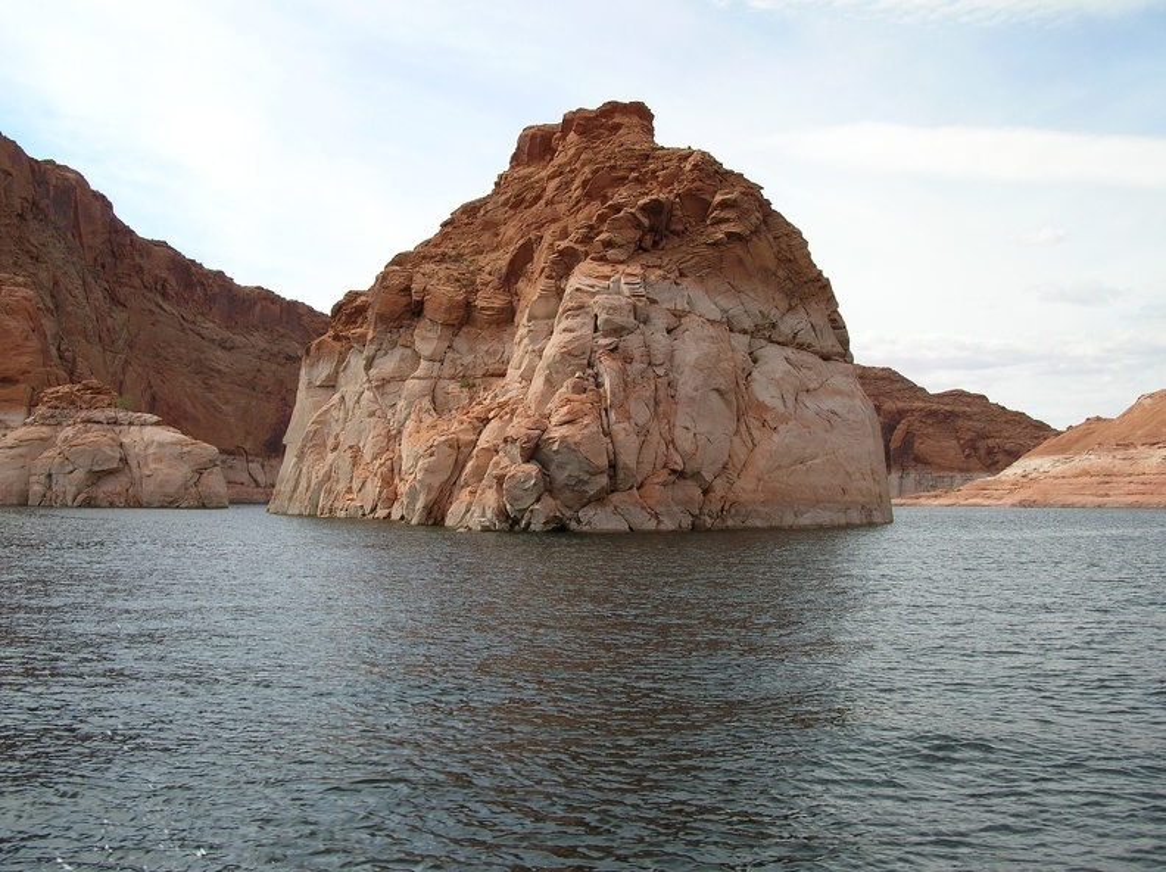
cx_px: 583
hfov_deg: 51.4
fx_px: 1211
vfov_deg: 39.6
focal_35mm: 36
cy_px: 436
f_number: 3.7
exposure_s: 1/512
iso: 50
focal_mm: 6
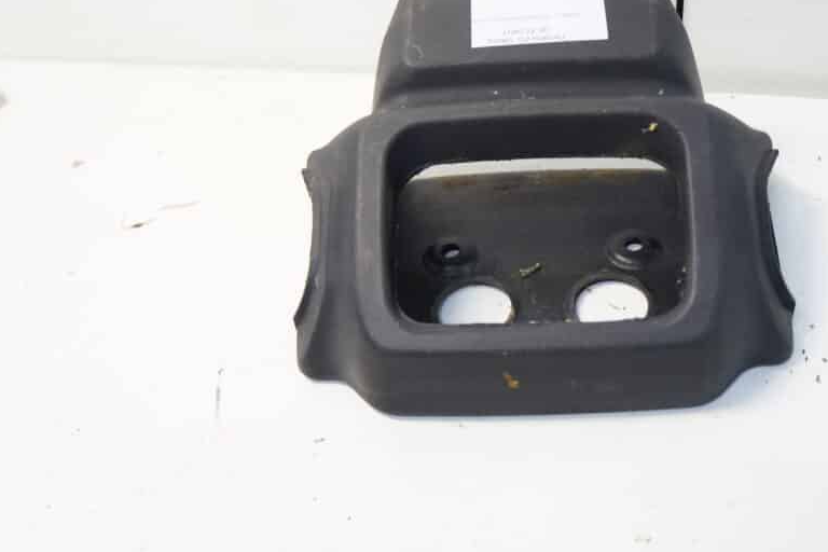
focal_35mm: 36
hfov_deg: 52.4
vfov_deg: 36.7
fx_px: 828
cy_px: 209
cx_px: 528
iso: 1000
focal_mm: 18
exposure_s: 1/60
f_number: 3.5
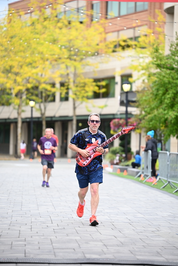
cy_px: 133
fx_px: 1038
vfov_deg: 14.6
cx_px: 89
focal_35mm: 140
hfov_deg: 9.8
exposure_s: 1/1600
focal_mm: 140
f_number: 2.8
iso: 640
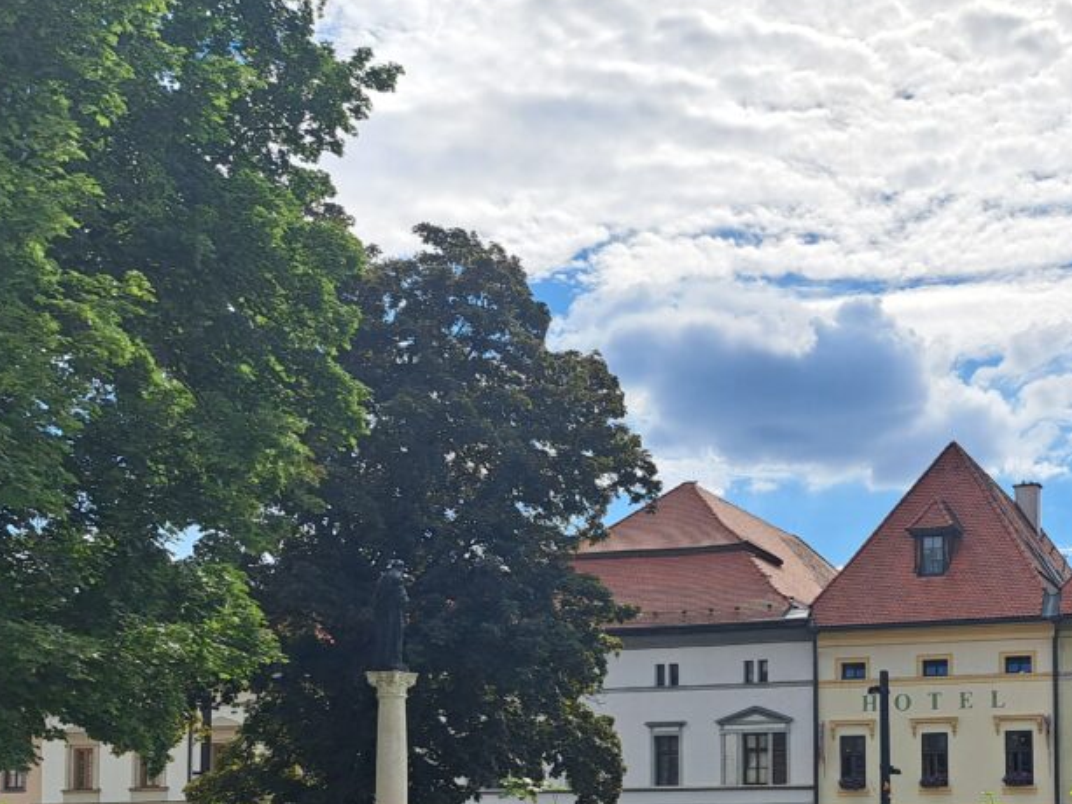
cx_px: 888
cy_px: 767
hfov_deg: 38.6
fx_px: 1456
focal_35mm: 47
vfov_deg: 29.2
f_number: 1.8
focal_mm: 5.23
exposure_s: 1/2331
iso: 50
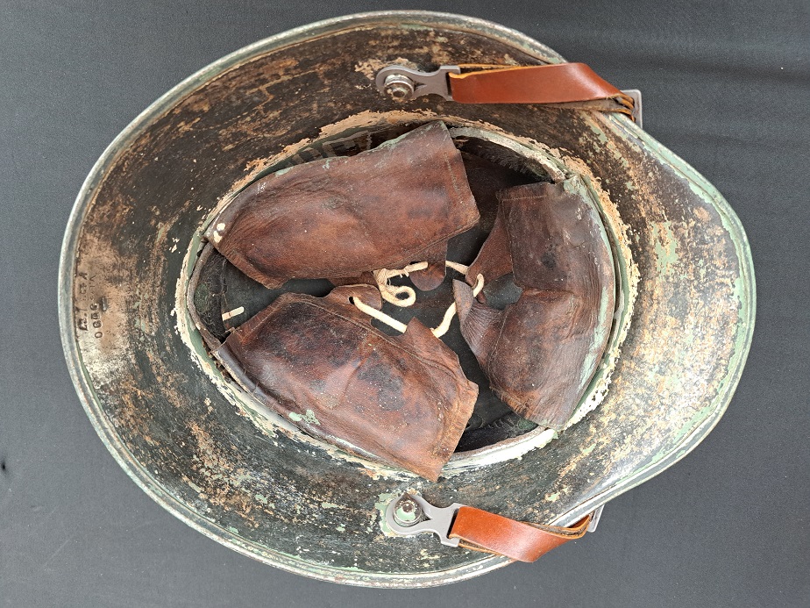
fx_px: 562
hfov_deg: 71.6
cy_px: 304
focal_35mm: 24
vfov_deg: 56.8
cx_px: 405
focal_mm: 5.23
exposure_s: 1/50
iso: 200
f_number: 1.8
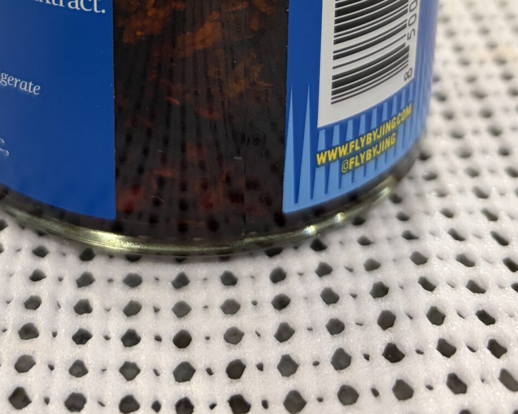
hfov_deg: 27.3
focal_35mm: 69
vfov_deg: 20.0
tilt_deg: -20.3
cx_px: 161
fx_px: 1057
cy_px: -151
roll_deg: +0.1
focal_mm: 5.96
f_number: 1.6
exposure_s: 1/60
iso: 200
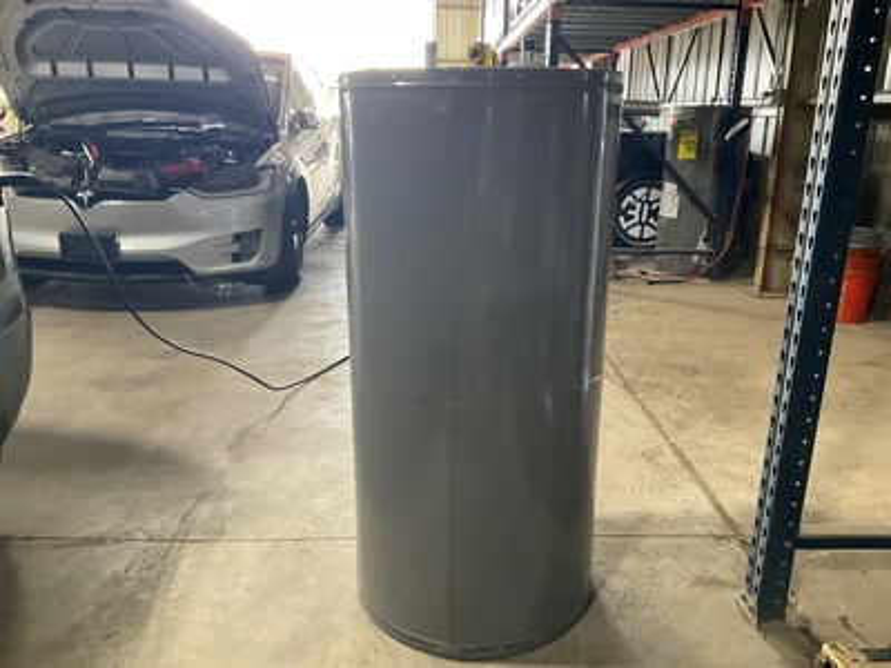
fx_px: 746
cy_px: 334
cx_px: 446
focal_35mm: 29
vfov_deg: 48.2
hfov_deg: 61.7
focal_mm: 3
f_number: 1.8
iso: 160
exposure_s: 1/60
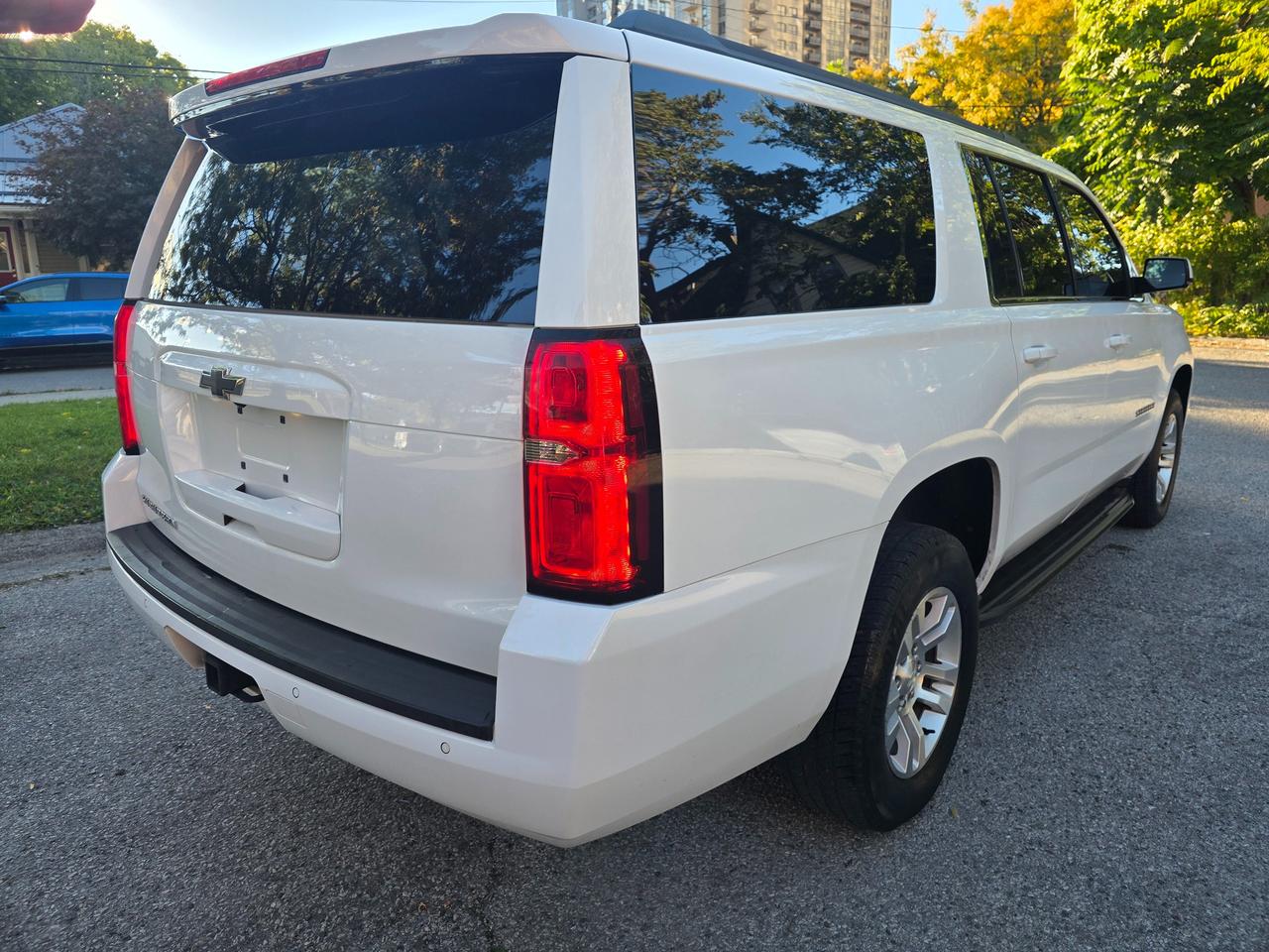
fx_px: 843
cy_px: 476
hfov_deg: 73.9
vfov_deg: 58.9
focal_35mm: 23
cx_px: 634
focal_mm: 6.3
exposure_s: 1/359
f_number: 1.7
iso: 50
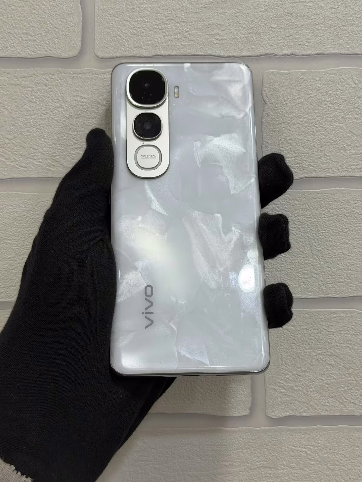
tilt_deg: -2.6
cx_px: 181
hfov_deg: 30.3
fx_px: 669
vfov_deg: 39.7
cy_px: 241
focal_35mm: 48
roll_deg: +1.1
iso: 50
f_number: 1.78
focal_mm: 6.76
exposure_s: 1/100
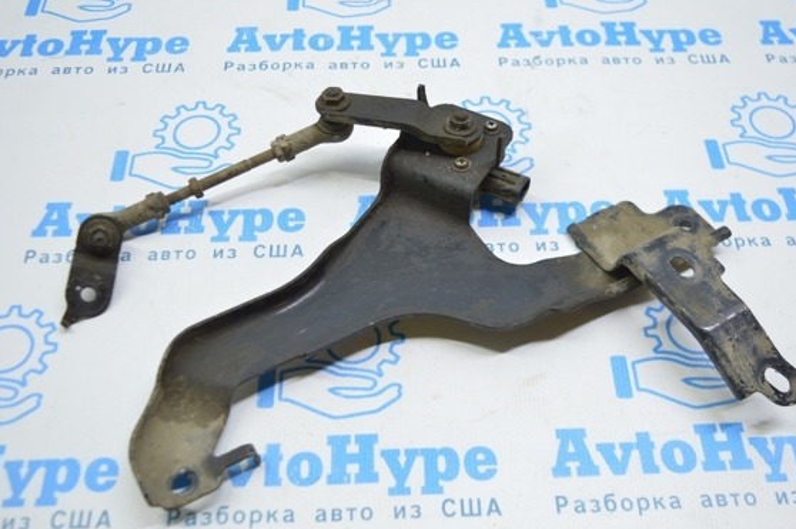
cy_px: 287
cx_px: 399
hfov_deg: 49.0
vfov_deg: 33.7
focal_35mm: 40
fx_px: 874
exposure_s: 1/50
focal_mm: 23
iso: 400
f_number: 3.8
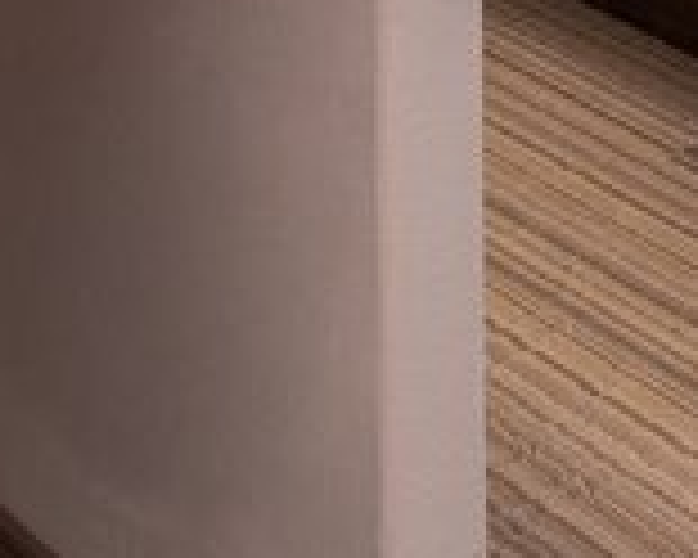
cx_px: 865
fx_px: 2396
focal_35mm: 116
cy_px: -598
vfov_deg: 11.7
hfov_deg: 15.9
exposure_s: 1/40
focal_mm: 24
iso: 640
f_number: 11
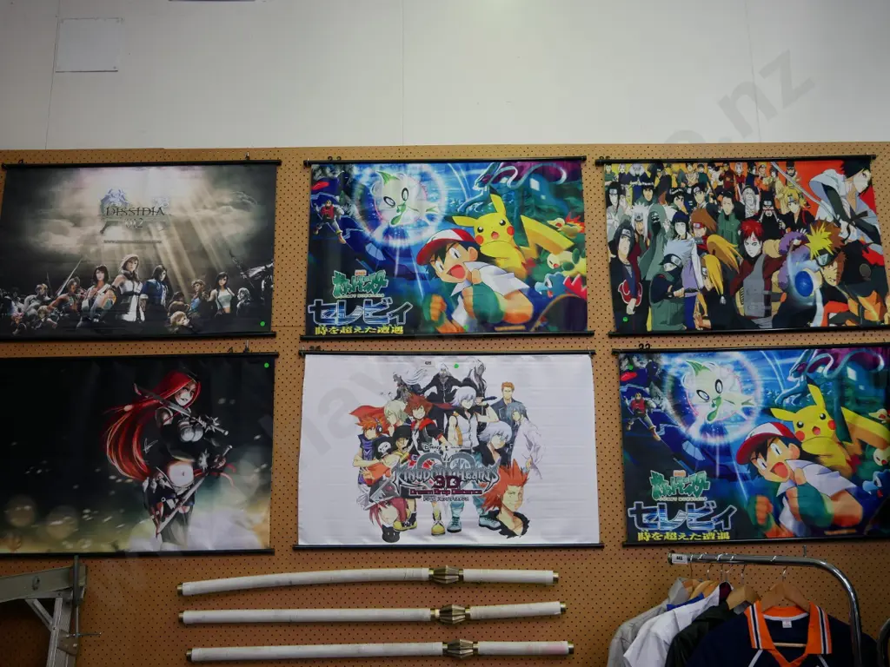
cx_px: 445
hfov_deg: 54.0
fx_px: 874
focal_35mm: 34
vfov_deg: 41.8
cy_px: 334
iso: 500
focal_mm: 17
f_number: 3.8
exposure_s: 1/60
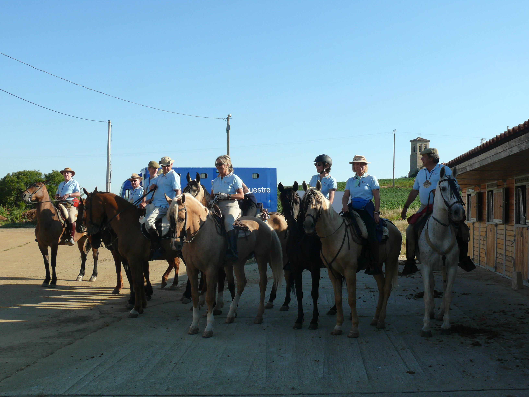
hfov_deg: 49.0
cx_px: 264
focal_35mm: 38
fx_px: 581
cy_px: 198
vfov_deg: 37.7
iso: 100
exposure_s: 1/250
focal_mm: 8.1
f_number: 5.6
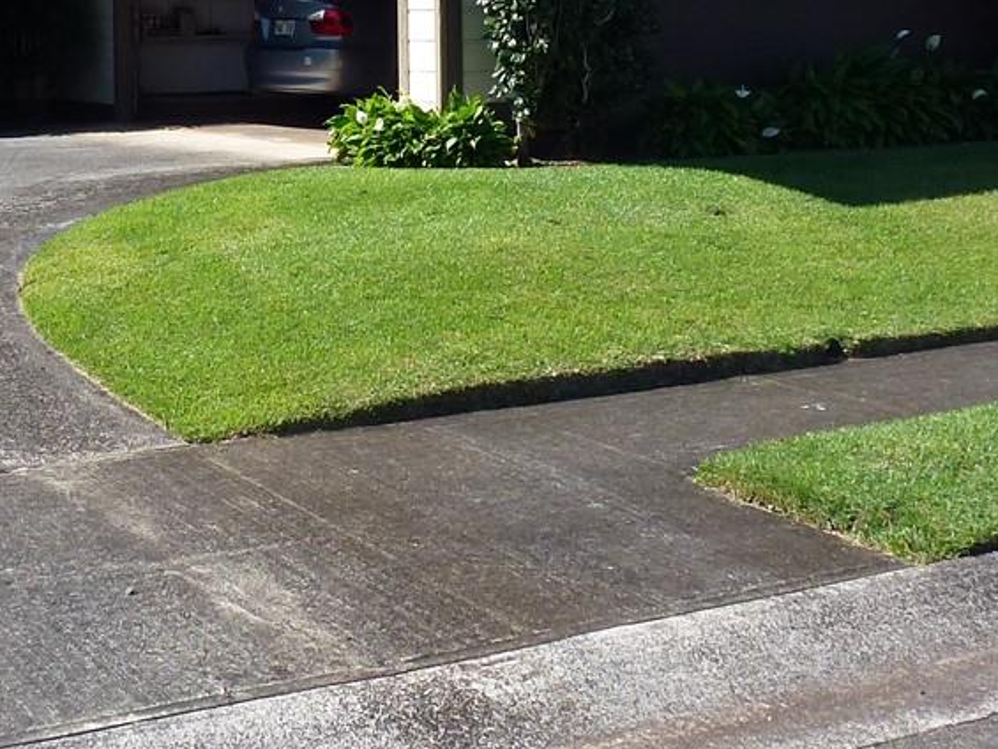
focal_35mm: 68
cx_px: 382
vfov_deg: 21.0
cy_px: 14
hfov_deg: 28.5
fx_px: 1961
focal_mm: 4.3
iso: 100
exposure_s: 1/500
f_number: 4
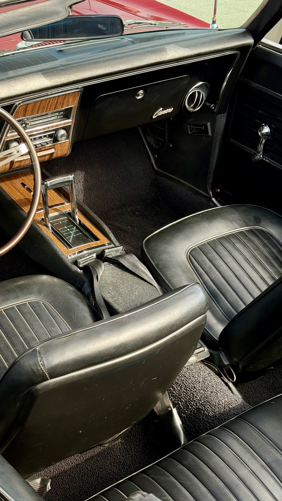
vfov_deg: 33.8
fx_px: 824
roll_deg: -0.2
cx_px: 75
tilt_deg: -33.9
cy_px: 275
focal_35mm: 62
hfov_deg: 19.3
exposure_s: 1/363
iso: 100
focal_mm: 6.76
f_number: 1.78
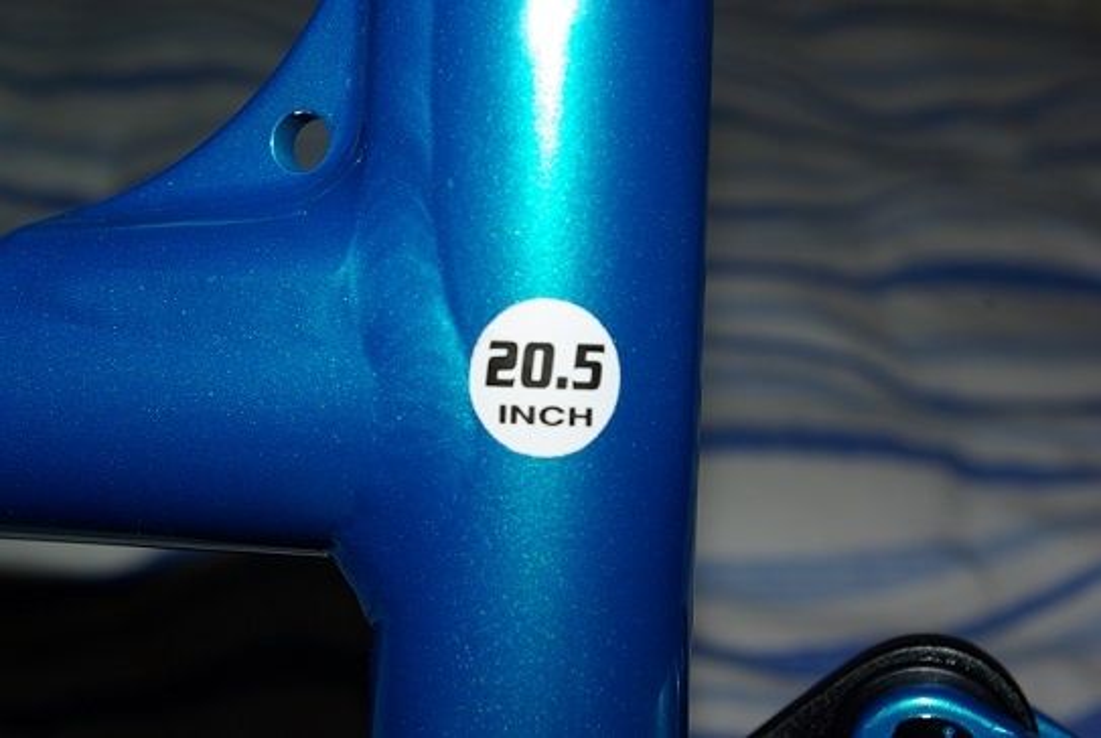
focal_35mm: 46
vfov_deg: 29.0
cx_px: 550
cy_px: 369
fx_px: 1424
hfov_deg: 42.3
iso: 125
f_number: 8
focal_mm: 31
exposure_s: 1/50
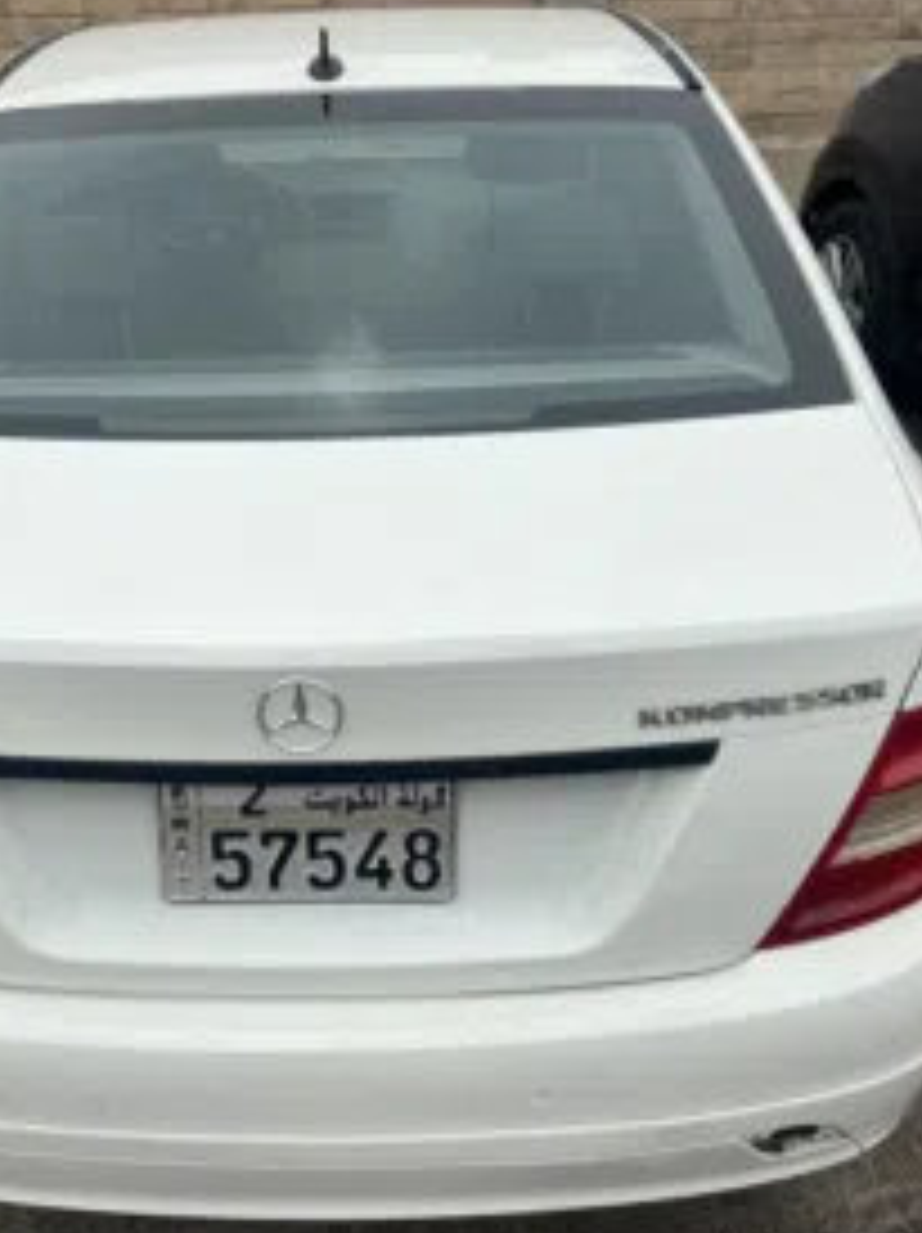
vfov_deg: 48.6
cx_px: 342
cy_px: 756
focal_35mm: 38
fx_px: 1352
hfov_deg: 37.4
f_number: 1.5
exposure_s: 1/5882
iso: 50
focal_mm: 5.7
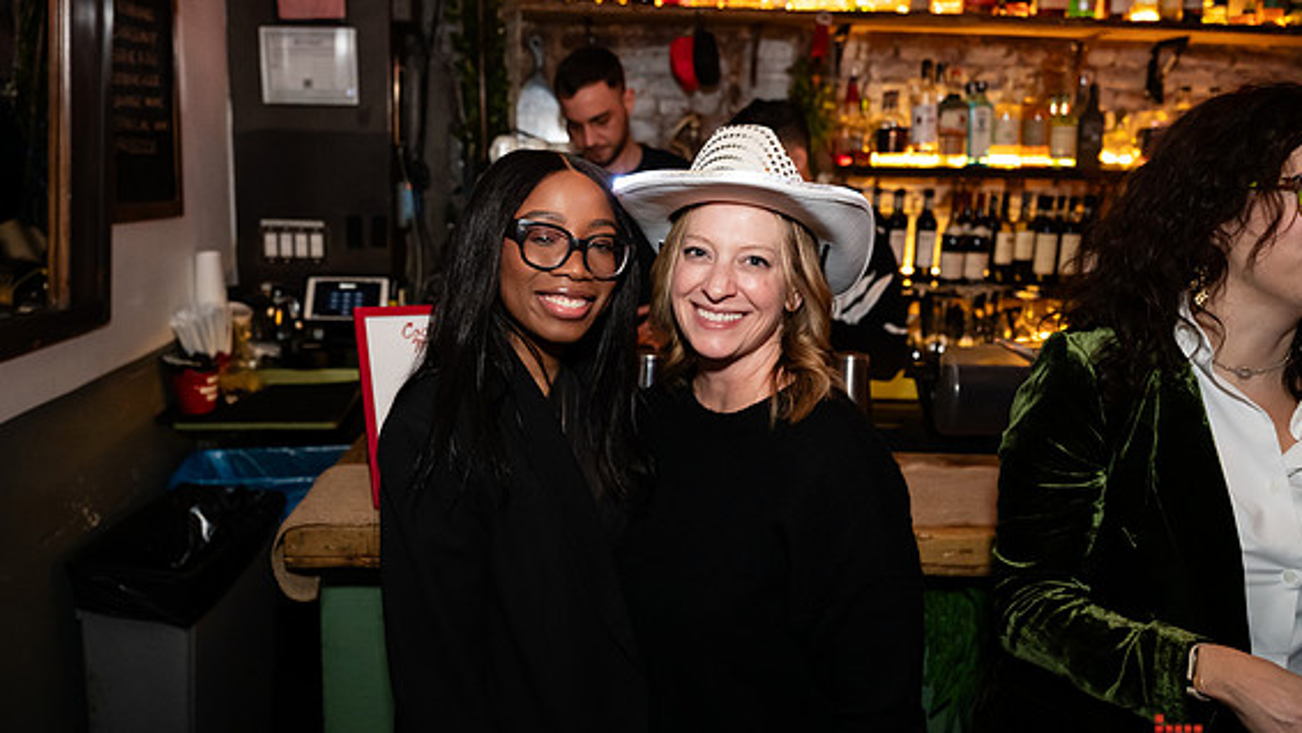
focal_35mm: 31
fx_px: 1070
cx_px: 621
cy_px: 369
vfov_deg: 37.8
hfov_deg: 62.6
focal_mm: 26.5
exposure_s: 1/100
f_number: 3.2
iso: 3200
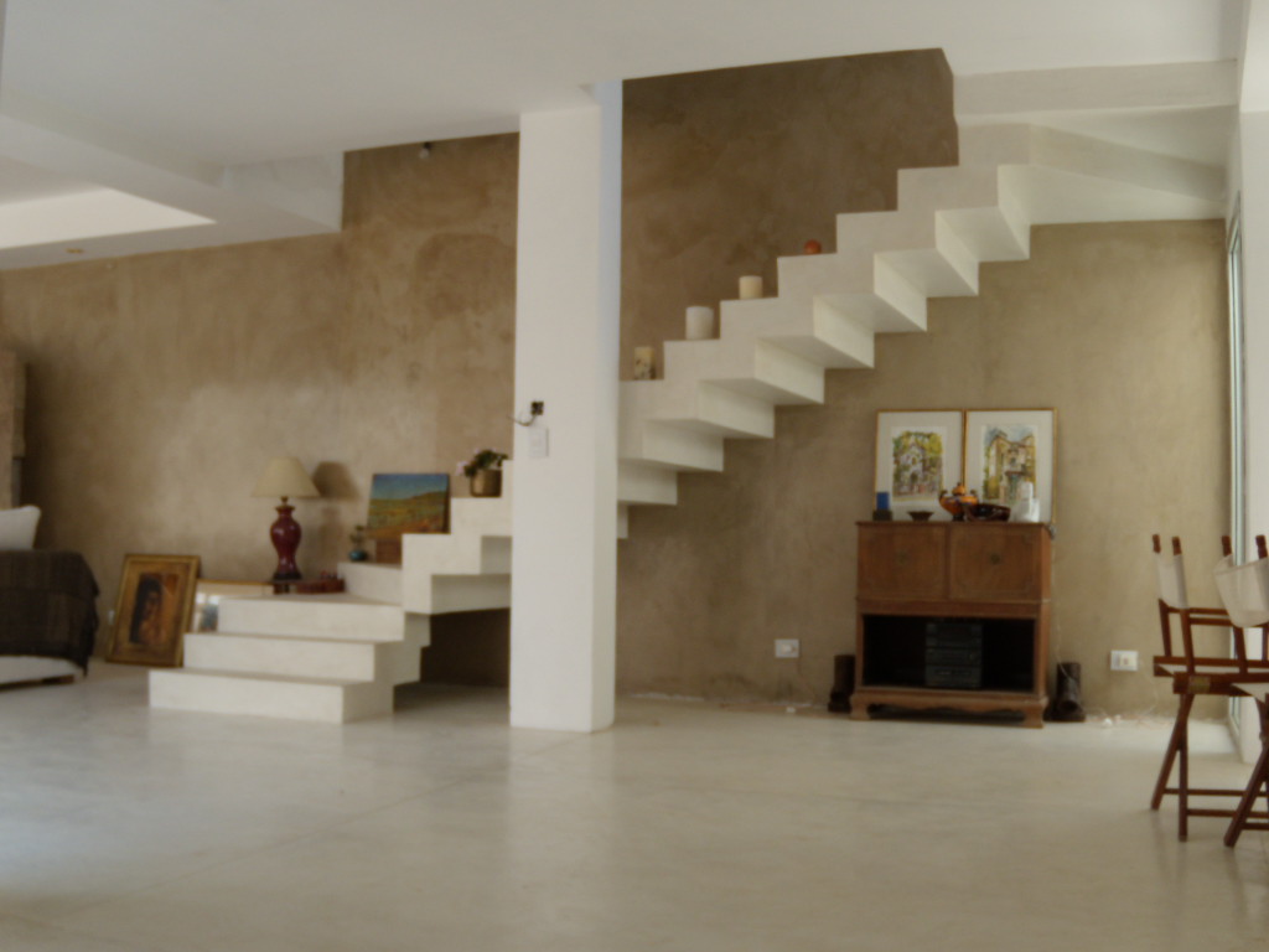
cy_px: 476
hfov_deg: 51.4
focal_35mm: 36
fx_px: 1320
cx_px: 634
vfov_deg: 39.7
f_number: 3.6
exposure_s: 1/100
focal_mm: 6.4
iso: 80
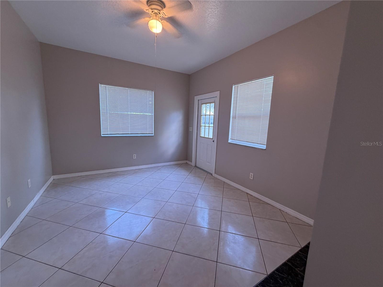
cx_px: 192
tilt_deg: -14.2
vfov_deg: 85.7
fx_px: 155
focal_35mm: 14
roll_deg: -2.4
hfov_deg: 102.1
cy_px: 144
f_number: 2.2
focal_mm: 2.22
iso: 200
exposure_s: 1/60
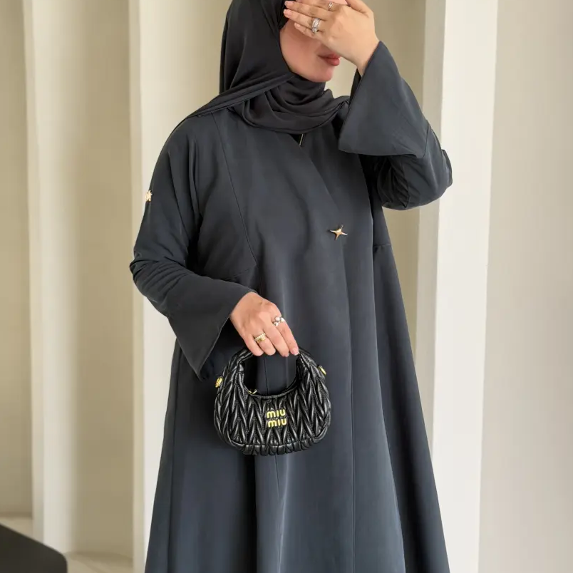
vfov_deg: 30.0
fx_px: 1067
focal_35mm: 57
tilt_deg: -7.7
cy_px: 249
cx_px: 286
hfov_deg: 30.0
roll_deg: +0.1
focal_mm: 6.76
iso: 250
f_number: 1.78
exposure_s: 1/60
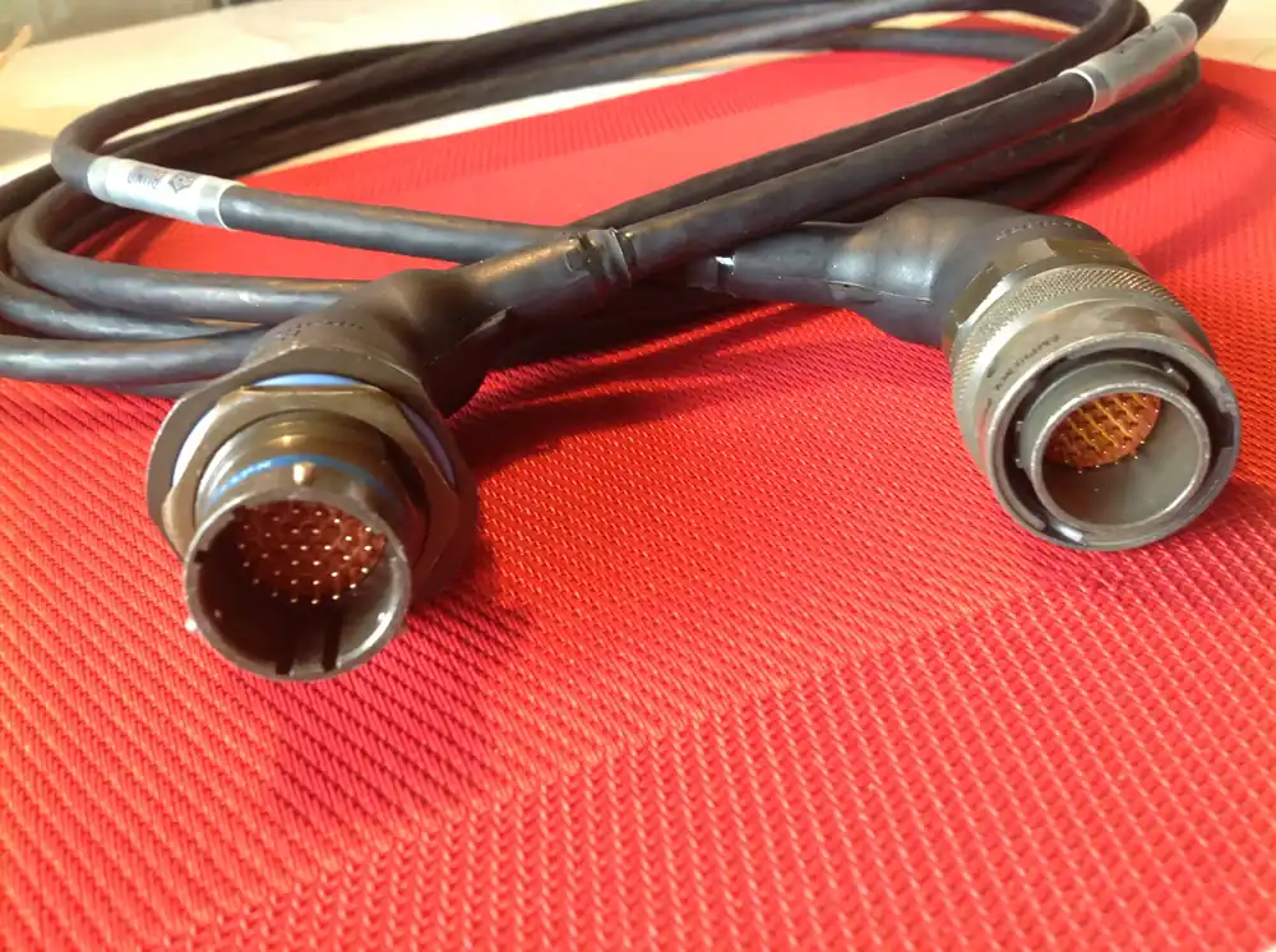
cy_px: 476
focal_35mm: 35
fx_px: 1288
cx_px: 638
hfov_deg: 52.7
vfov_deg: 40.6
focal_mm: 4.28
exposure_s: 1/15
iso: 125
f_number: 2.4
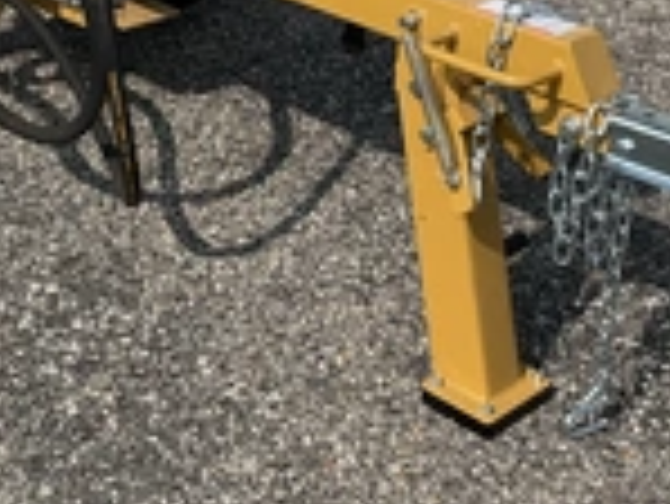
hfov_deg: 25.0
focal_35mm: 78
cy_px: 18
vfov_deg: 18.5
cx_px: 279
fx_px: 1511
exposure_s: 1/3322
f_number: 1.8
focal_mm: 3
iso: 25
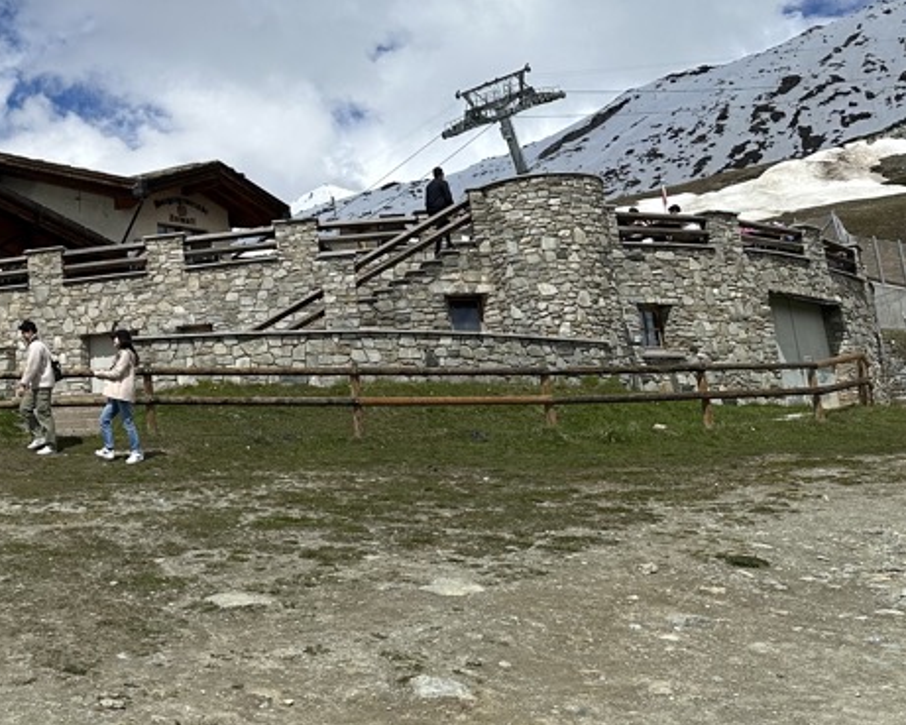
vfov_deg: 28.7
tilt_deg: +17.5
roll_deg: +0.2
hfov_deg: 32.6
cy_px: 173
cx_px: -31
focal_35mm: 52
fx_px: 1395
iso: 80
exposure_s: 1/12048
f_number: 1.78
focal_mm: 6.86
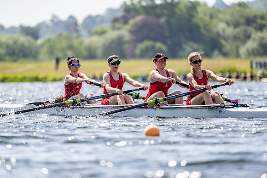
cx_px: 134
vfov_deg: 3.4
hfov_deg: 5.2
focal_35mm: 400
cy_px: 89
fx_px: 2967
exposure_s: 1/2500
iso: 220
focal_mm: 400
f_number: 4.5
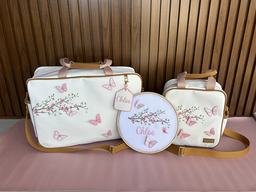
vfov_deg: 53.1
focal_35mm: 26
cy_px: 96
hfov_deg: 67.3
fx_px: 192
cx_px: 128
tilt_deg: -20.9
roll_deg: +0.2
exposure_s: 1/410
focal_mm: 5.7
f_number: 1.5
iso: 50
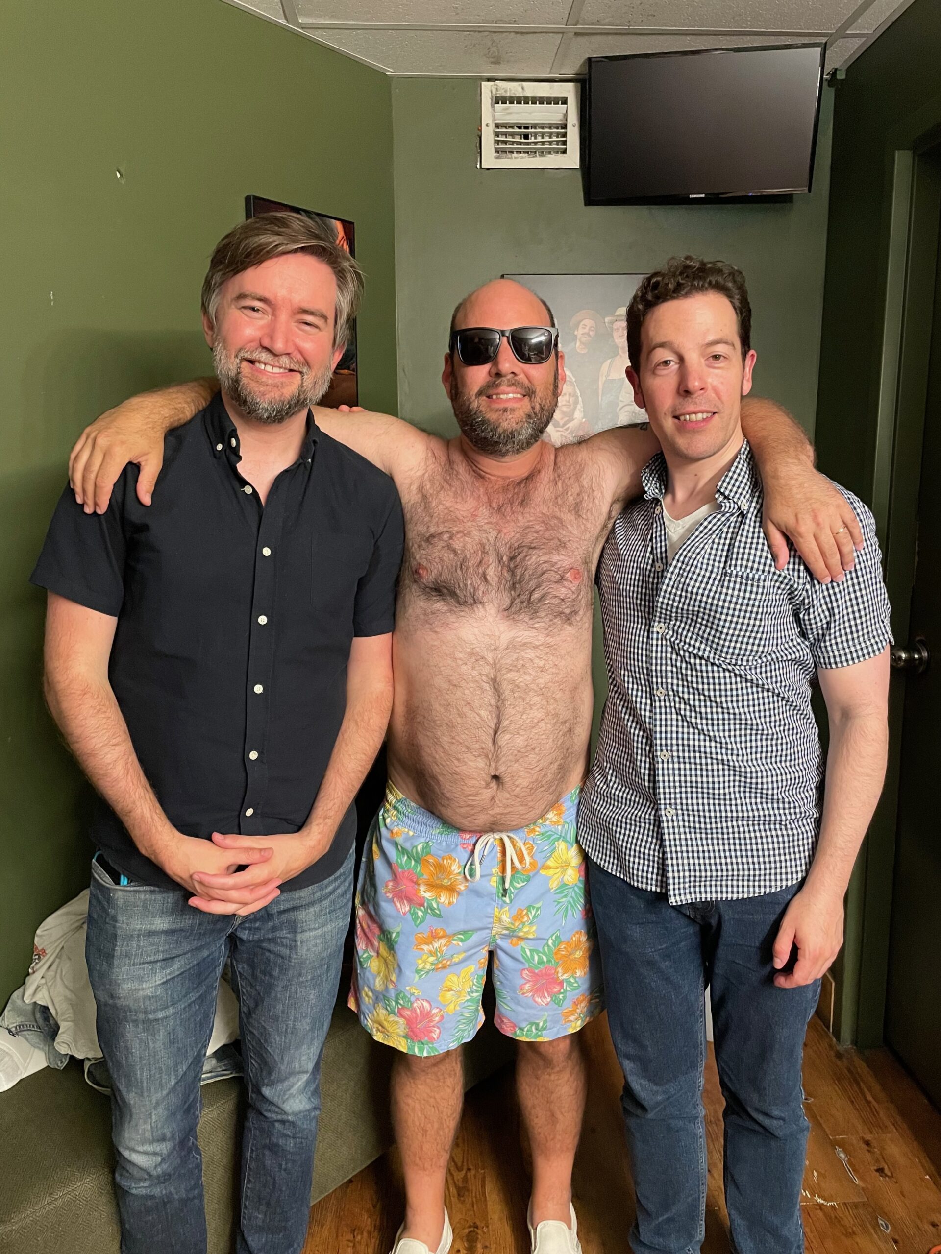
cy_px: 627
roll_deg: +0.4
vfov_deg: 67.3
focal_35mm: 26
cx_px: 470
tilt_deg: -8.5
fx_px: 942
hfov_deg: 53.1
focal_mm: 4.2
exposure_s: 1/60
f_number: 1.6
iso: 400
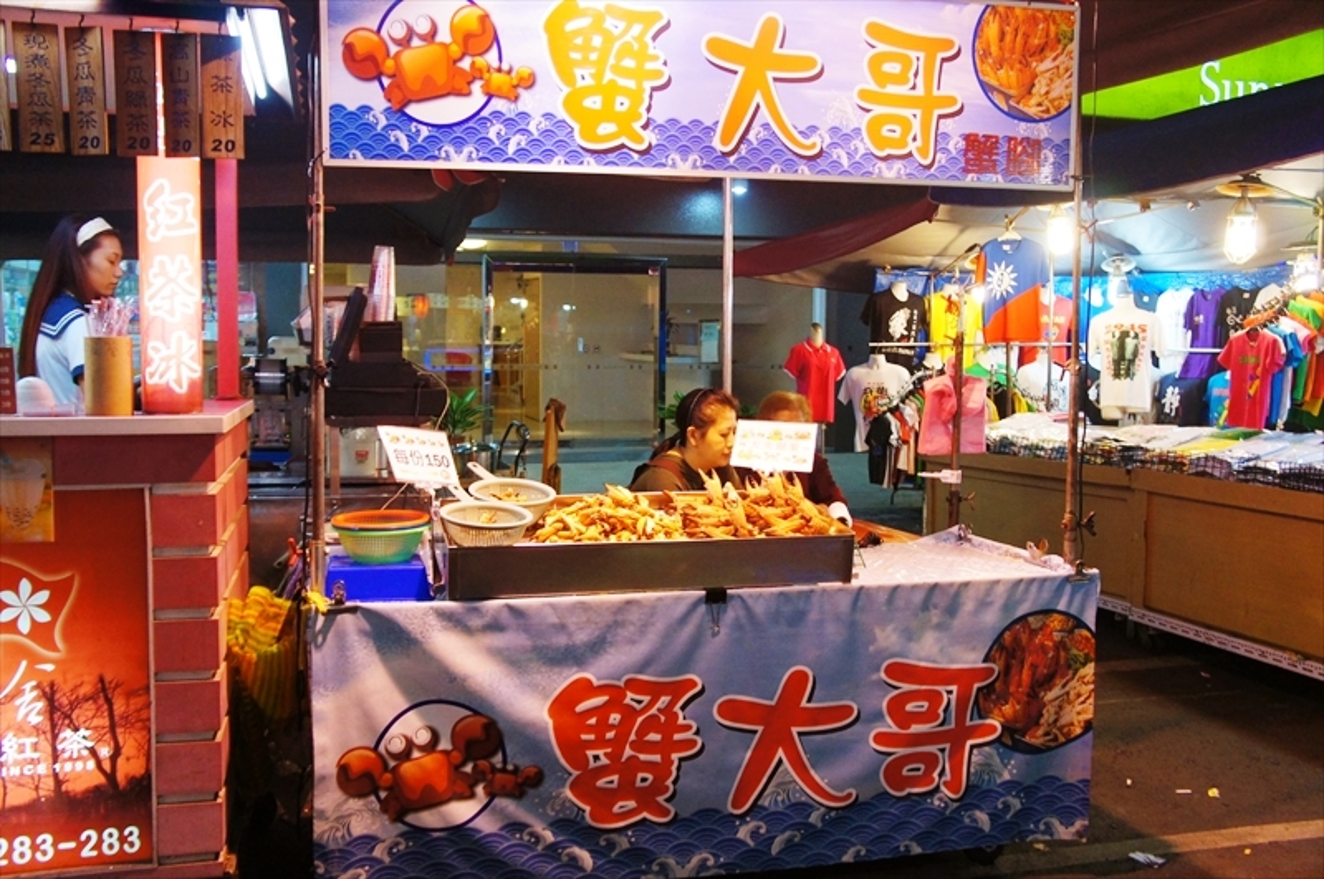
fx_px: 1212
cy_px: 440
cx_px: 662
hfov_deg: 57.3
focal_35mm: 33
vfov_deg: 39.9
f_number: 4
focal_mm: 22
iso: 1600
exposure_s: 1/160
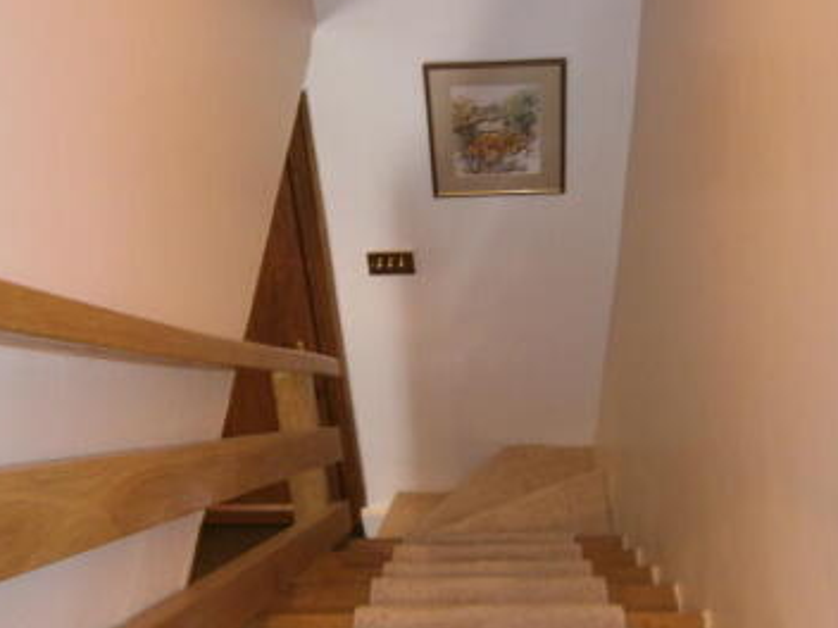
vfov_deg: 33.6
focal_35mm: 43
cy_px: 329
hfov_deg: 43.8
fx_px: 1041
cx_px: 439
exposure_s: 1/30
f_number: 2.8
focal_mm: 4.7
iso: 125
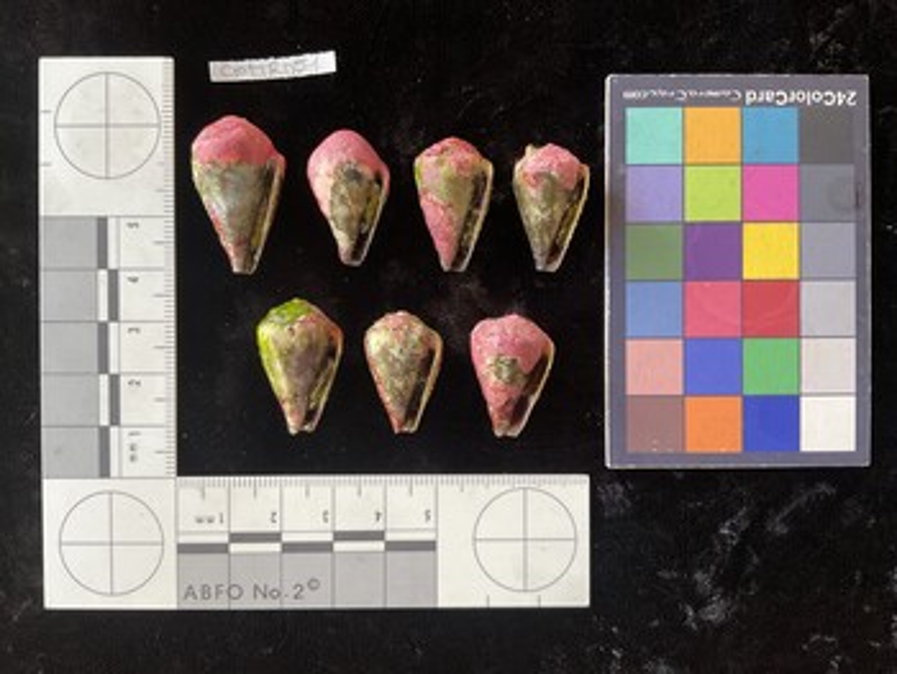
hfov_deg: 61.6
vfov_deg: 48.3
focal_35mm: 29
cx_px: 448
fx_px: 752
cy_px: 337
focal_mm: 3
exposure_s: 1/60
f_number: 1.8
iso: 80
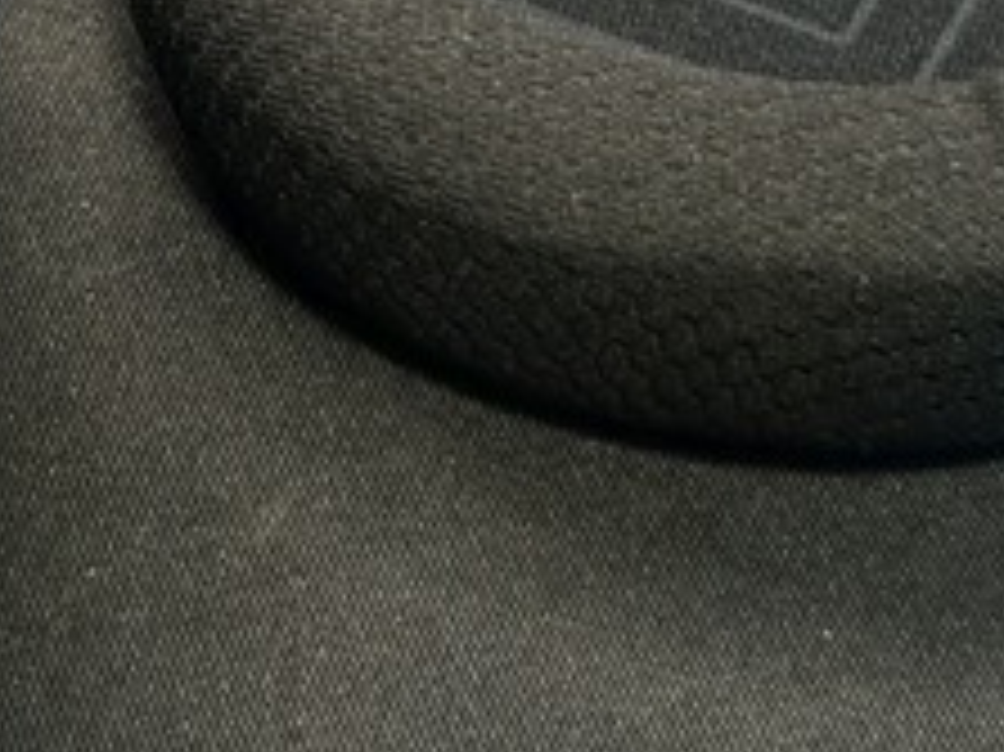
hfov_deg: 11.8
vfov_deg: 8.6
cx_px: 329
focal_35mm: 168
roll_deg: +2.3
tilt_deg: -44.2
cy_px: -358
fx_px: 4870
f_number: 1.78
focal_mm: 6.86
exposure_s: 1/60
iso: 160
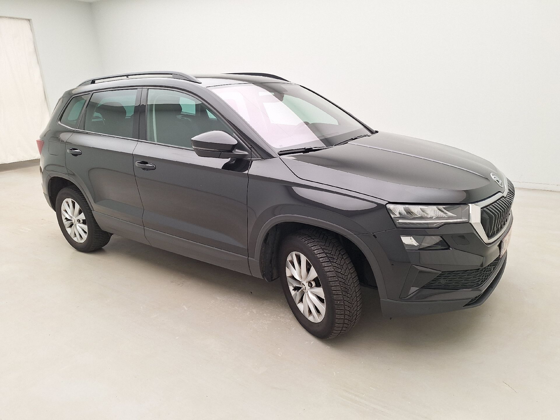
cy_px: 210
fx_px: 372
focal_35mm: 23
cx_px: 280
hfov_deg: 73.9
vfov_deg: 58.9
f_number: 1.8
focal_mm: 5.54
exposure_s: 1/120
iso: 80
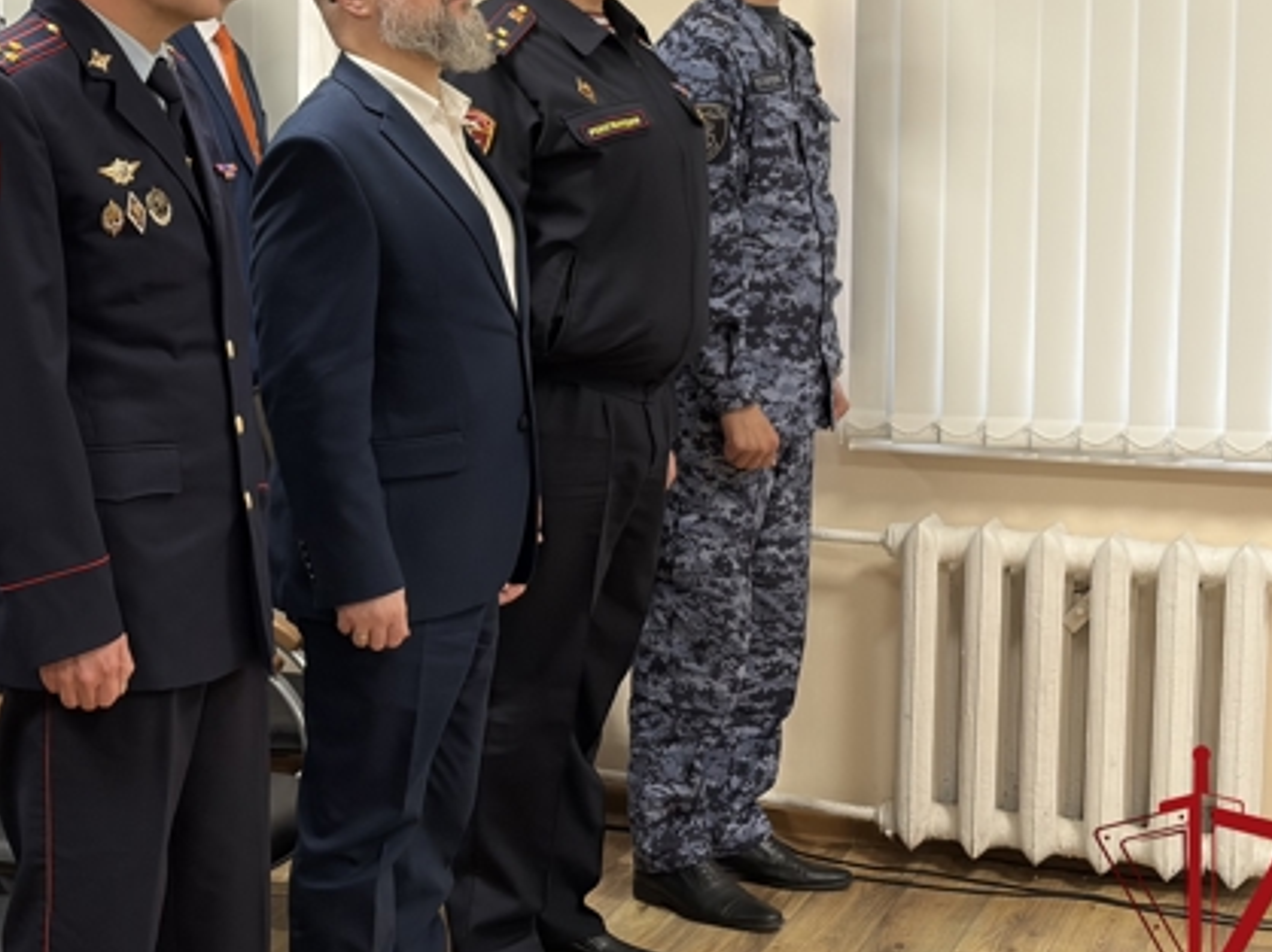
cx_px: 309
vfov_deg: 17.7
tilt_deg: -5.2
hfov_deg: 23.3
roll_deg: +1.7
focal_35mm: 83
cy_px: 304
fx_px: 3048
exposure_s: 1/50
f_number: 1.6
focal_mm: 5.96
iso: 64
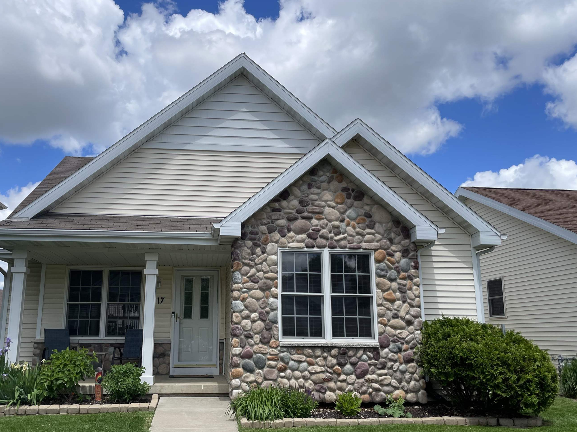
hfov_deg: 58.0
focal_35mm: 31
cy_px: 241
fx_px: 517
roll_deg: -0.5
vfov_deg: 45.3
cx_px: 234
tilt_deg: +9.6
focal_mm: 4.2
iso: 32
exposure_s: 1/4000
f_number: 1.6
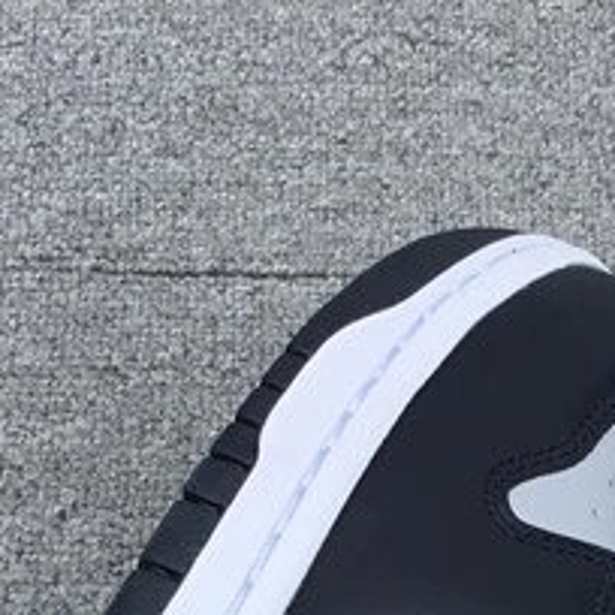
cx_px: 736
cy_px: 981
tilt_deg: -55.7
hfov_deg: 14.0
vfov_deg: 13.4
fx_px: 2432
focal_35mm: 121
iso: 25
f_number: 2.4
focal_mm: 3.3
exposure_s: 1/503
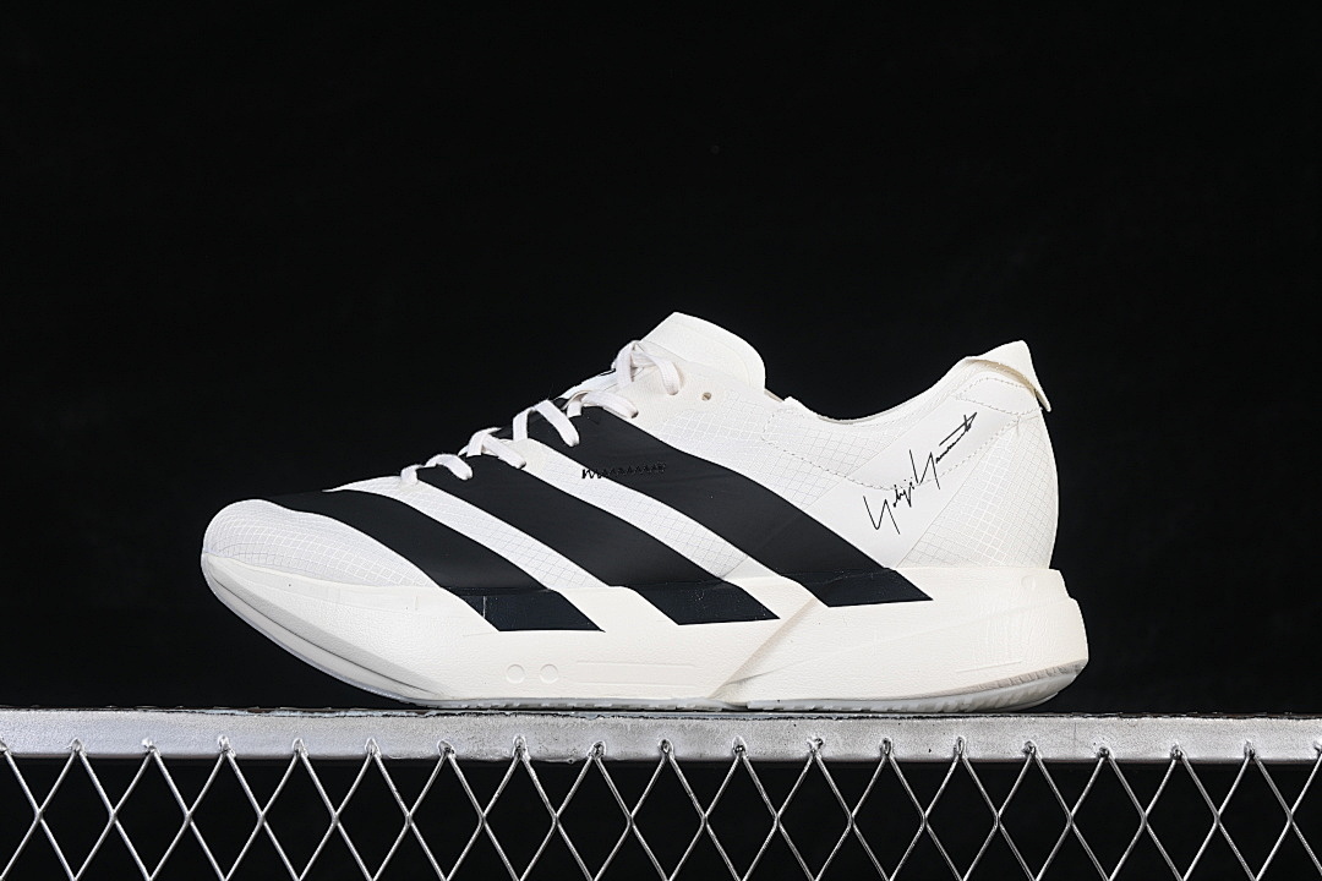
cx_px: 661
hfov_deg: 27.0
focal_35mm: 75
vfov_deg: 18.2
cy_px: 440
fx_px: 2754
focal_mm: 50
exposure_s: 1/80
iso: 160
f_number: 8
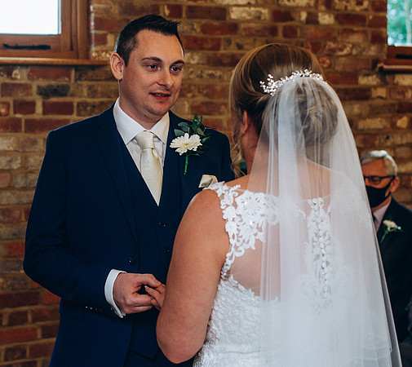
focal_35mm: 85
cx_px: 169
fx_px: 1087
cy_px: 122
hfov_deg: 21.4
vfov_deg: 19.1
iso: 200
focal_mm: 35
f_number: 2.8
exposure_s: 1/100
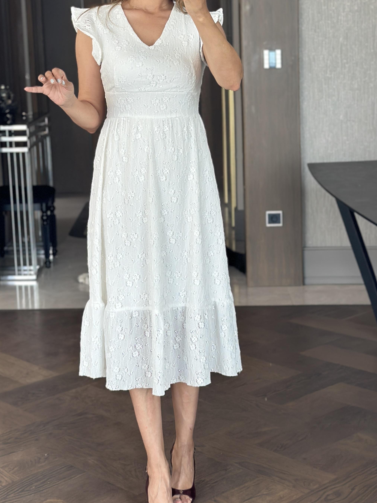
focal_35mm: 72
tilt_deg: -17.7
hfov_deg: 20.4
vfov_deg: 27.0
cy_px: 197
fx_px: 1046
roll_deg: +1.8
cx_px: 159
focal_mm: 6.86
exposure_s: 1/163
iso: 100
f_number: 1.78
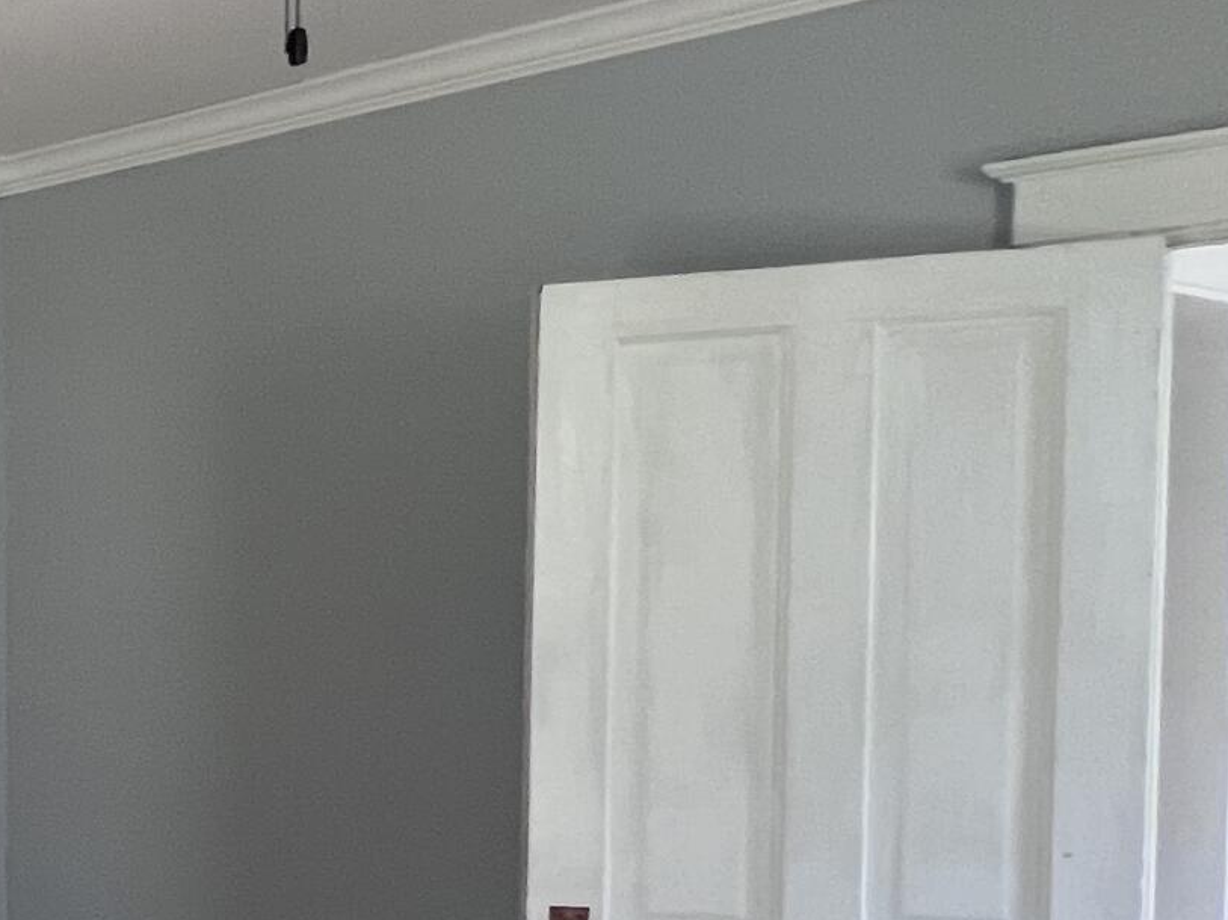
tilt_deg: -3.2
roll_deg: +1.7
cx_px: -917
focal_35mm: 48
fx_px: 1702
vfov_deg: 29.6
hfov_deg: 23.3
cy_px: 727
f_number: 1.8
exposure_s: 1/99
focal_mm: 1.57
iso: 160
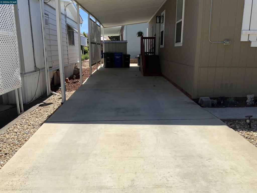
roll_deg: +1.9
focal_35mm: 29
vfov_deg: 48.2
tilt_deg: -14.6
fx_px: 215
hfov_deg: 61.7
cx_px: 128
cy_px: 96
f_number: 1.8
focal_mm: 3
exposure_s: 1/2538
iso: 20
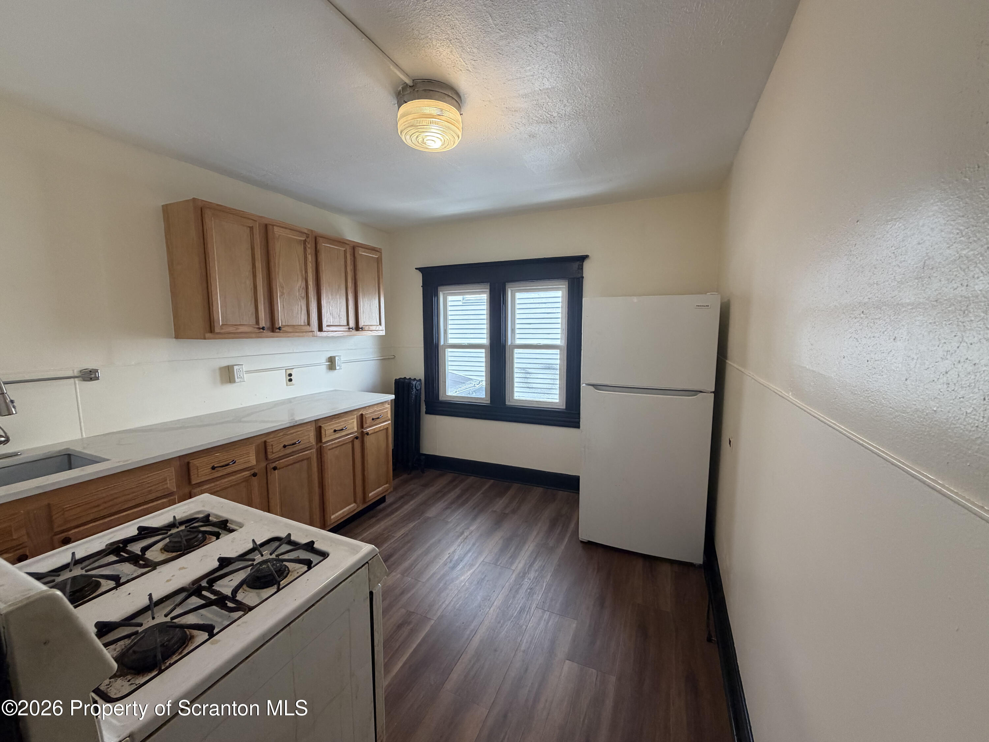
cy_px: 371
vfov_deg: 85.7
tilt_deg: -6.3
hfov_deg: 102.1
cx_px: 494
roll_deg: +1.2
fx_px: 400
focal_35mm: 14
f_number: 2.2
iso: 250
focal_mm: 2.22
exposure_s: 1/120
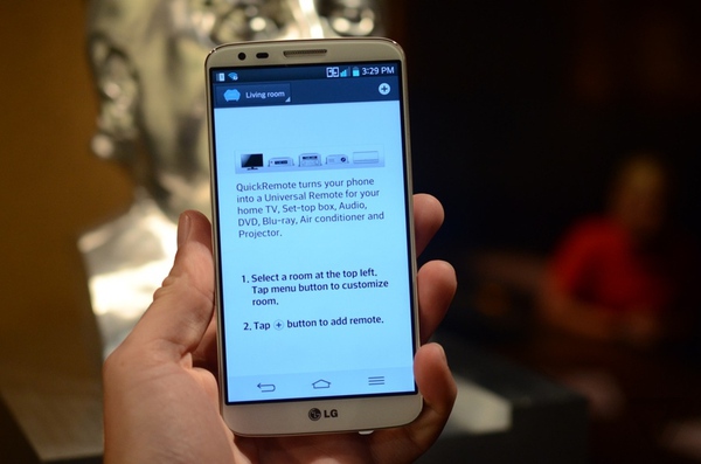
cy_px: 232
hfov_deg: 33.5
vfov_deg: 22.5
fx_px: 1166
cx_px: 350
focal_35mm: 60
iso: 1250
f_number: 3
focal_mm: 40
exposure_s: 1/320
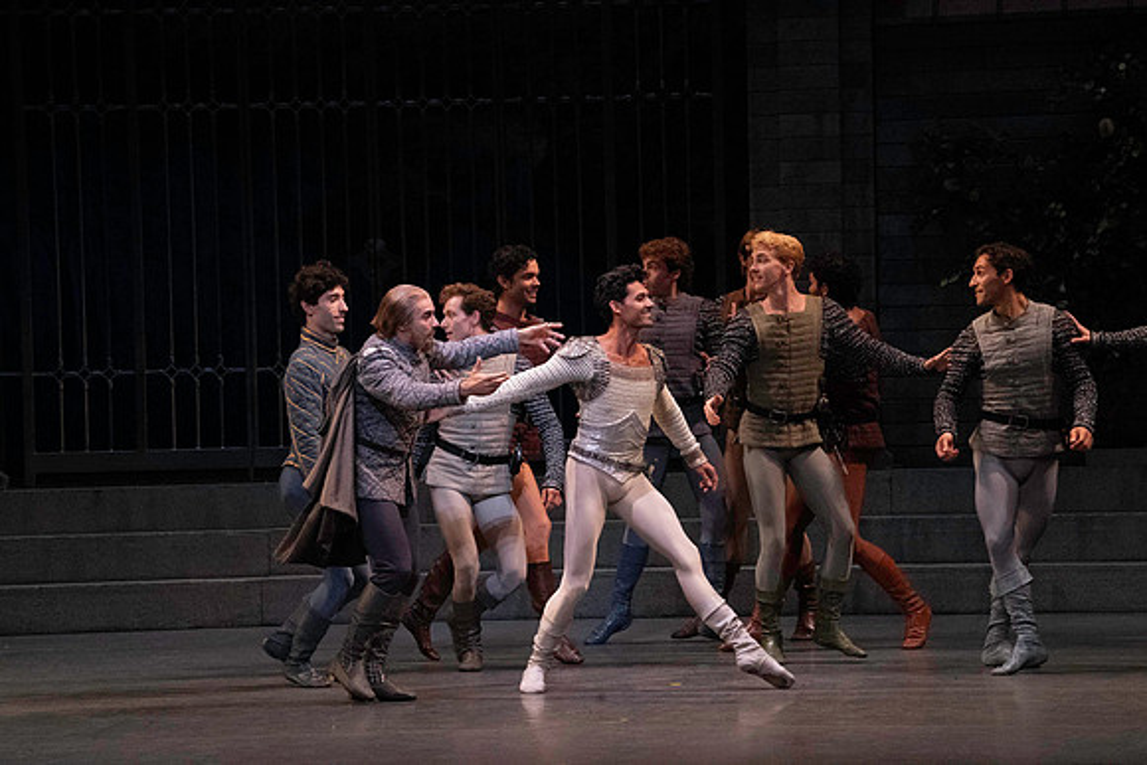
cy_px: 382
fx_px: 6373
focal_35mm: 200
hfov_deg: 10.3
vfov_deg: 6.9
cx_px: 574
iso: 16000
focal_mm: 200
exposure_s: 1/400
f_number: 13
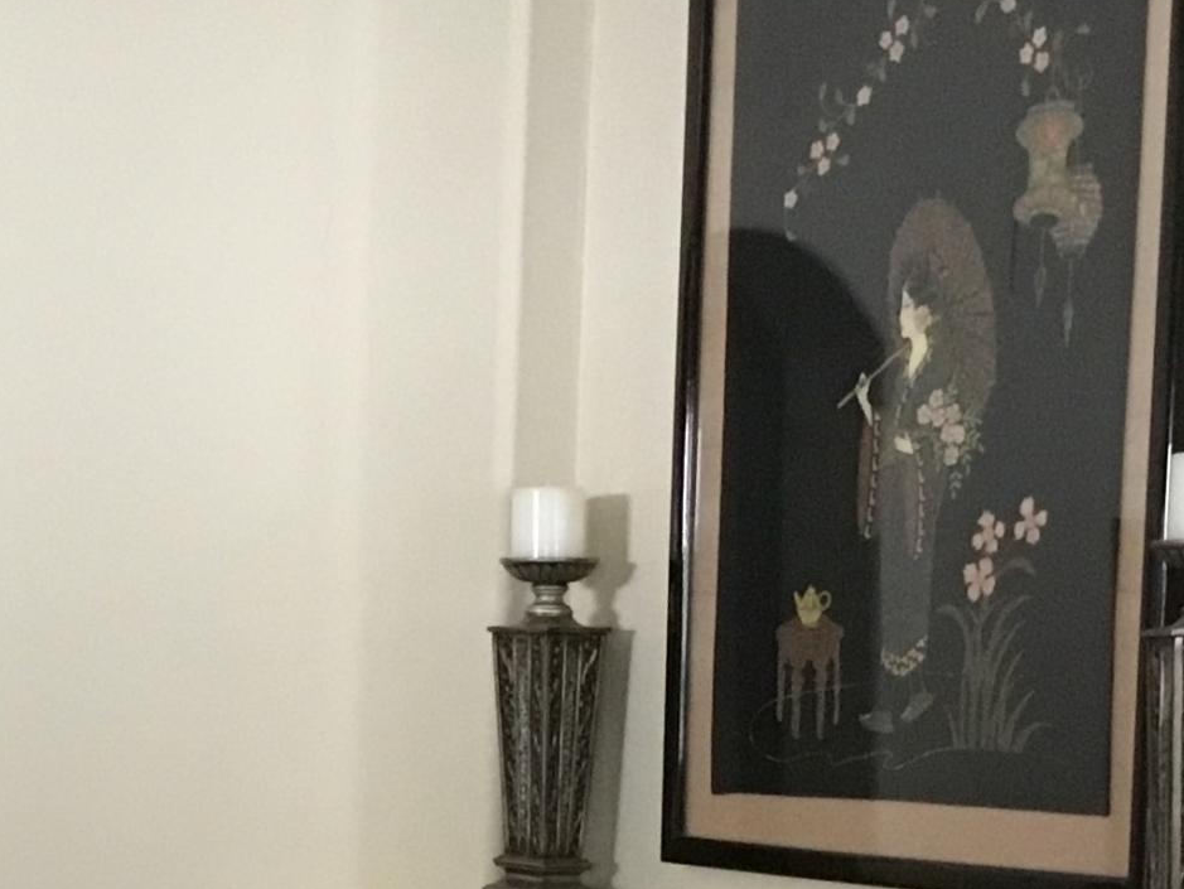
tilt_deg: -6.2
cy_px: 980
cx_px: 151
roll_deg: -1.2
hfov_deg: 19.5
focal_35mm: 99
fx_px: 3387
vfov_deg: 14.6
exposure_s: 1/30
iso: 200
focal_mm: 3.3
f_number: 2.4
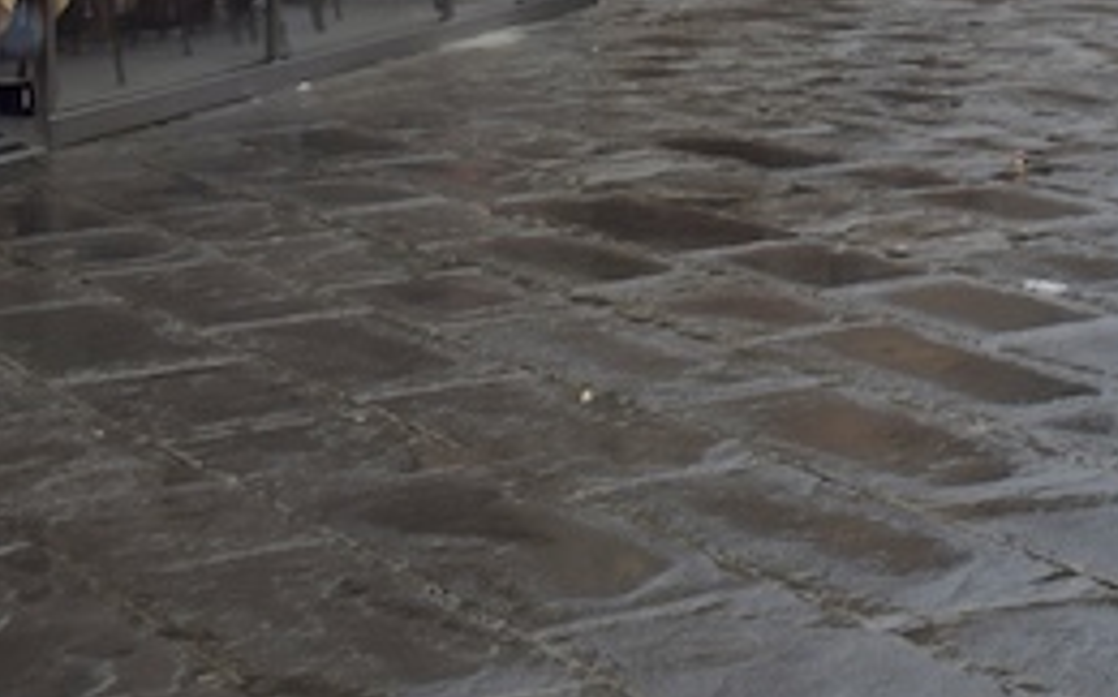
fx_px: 3227
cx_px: 1518
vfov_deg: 11.4
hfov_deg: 18.1
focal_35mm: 106
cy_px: -581
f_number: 6.3
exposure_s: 1/160
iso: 100
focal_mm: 20
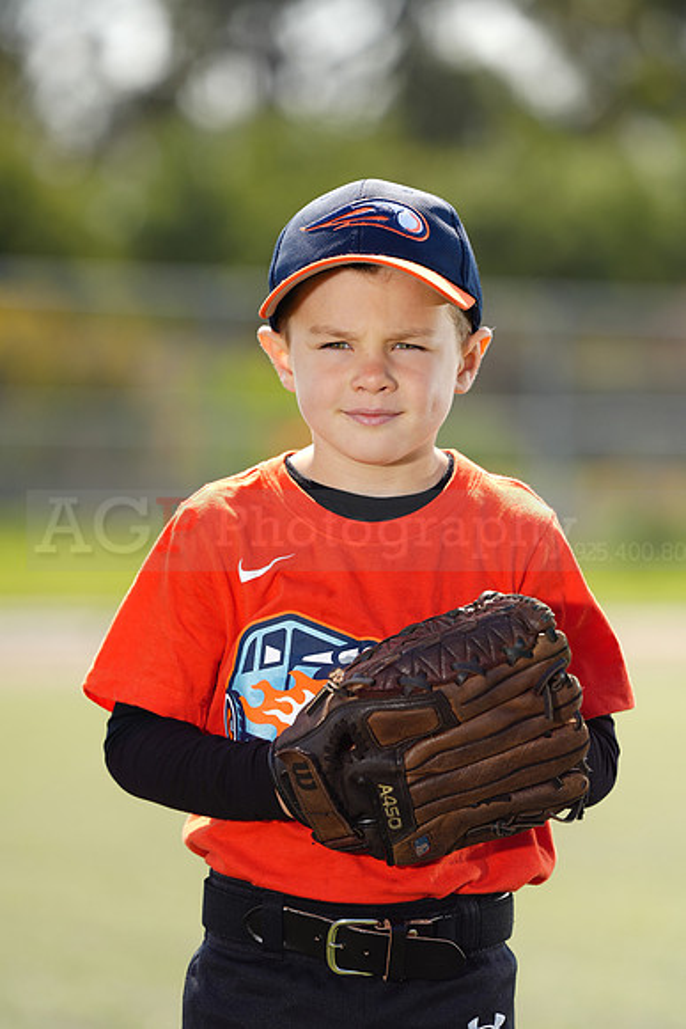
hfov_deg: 6.9
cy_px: 514
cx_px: 343
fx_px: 5713
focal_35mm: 200
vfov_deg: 10.3
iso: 50
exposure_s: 1/250
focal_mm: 200
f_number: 4
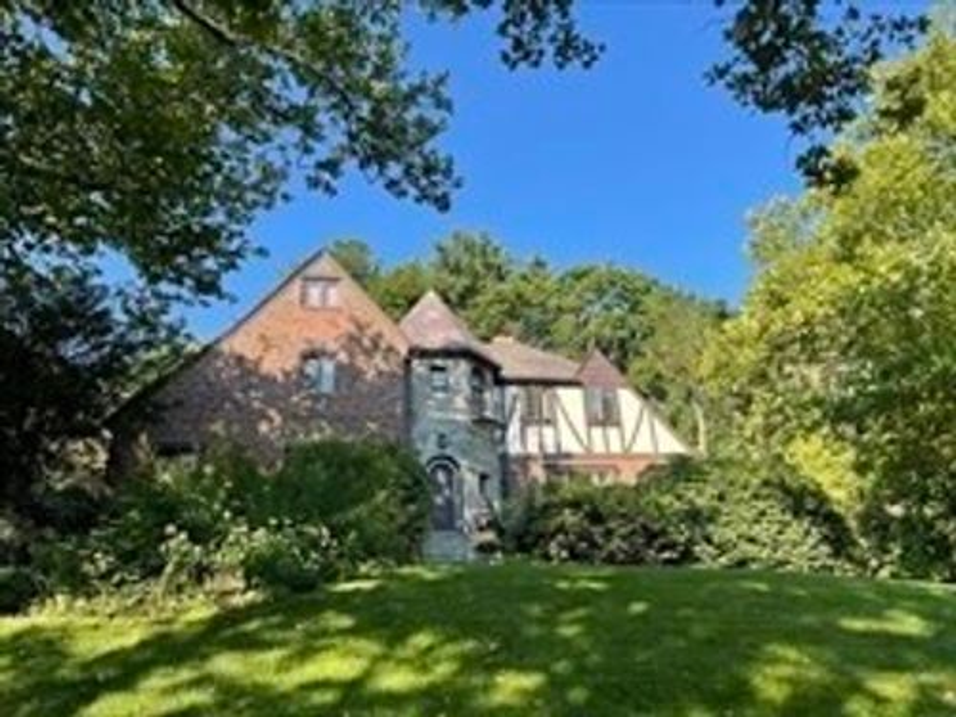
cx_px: 478
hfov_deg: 67.3
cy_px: 358
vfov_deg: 53.1
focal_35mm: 26
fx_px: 718
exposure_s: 1/997
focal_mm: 4.2
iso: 32
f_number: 1.6
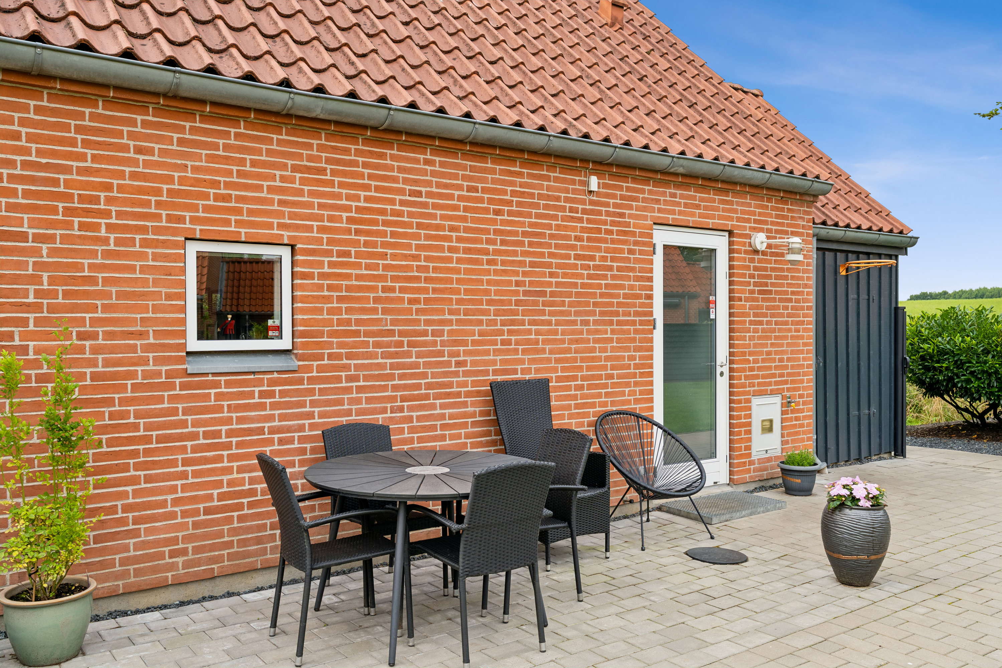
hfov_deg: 61.9
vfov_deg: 43.6
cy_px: 334
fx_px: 835
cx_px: 501
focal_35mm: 30
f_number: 8
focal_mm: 30
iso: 200
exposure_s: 1/125
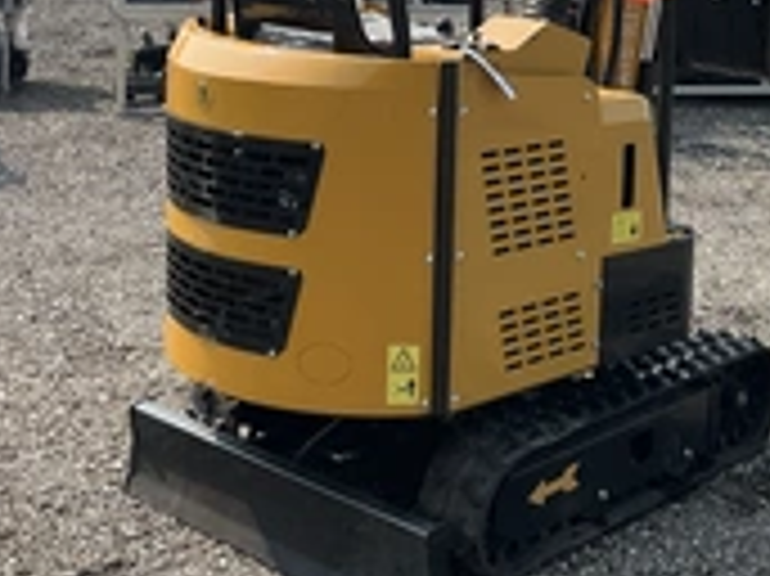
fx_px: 1512
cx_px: 576
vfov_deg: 21.1
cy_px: 40
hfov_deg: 28.2
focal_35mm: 68
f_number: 1.8
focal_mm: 3
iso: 25
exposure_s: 1/1730
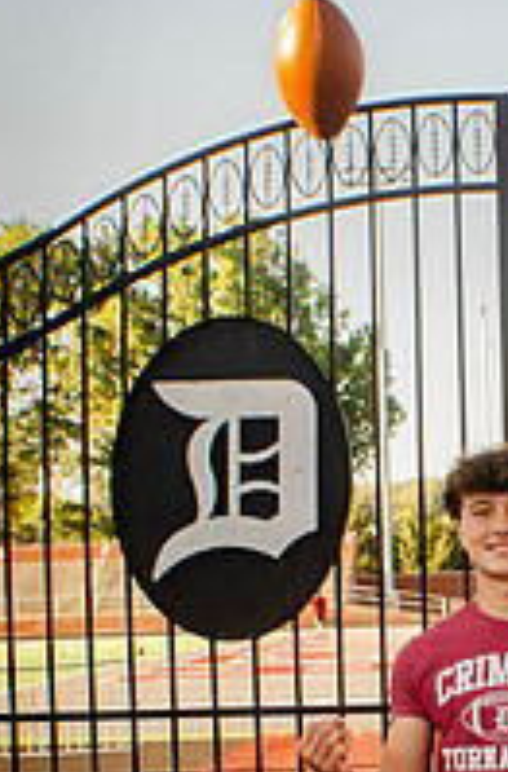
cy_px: 694
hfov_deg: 11.3
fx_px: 2541
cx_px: 524
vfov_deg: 17.0
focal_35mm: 119
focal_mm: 35
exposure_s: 1/160
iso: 200
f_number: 6.3
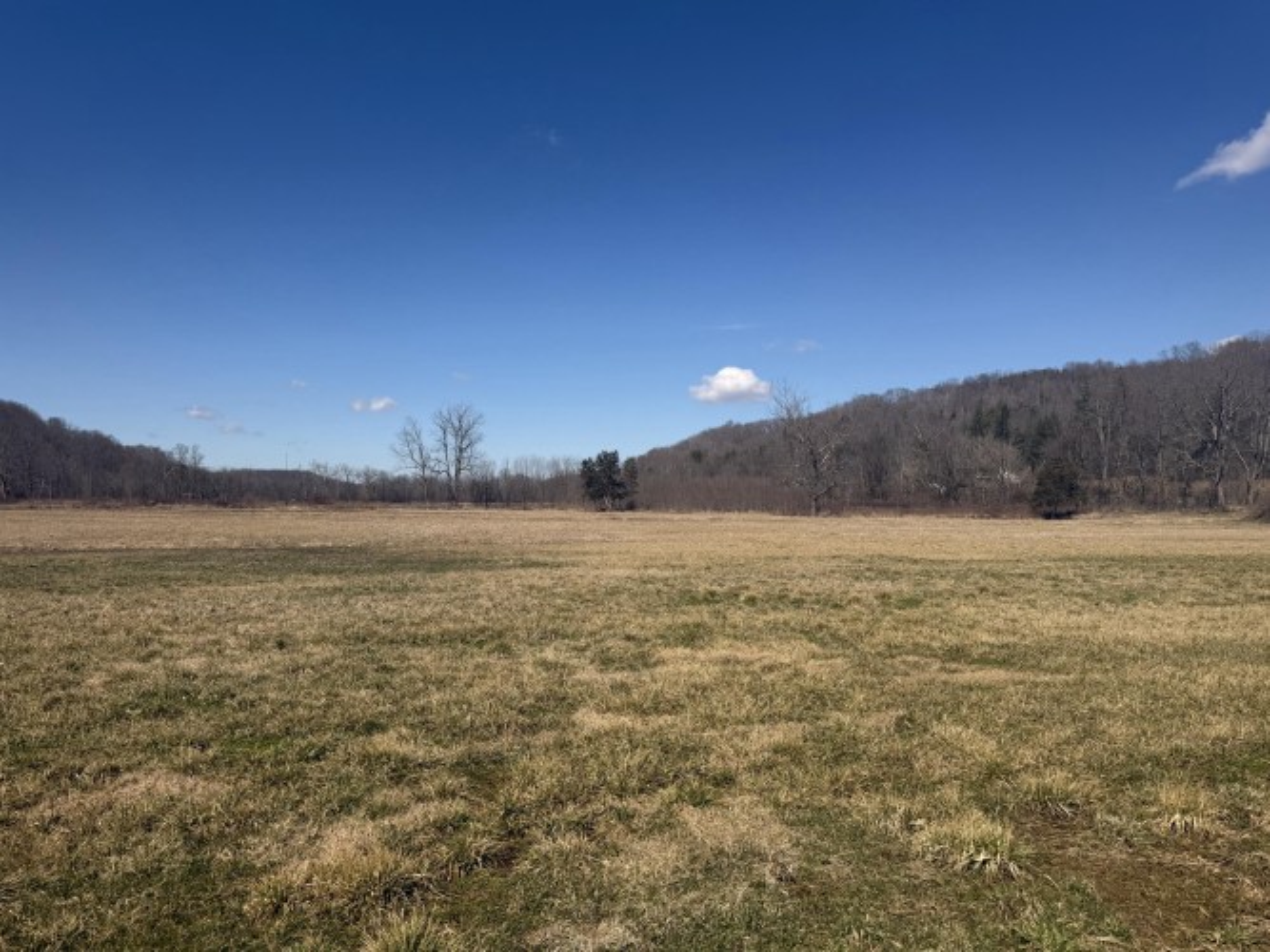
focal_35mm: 24
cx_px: 635
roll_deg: +1.2
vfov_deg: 56.8
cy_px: 476
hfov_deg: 71.6
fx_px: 880
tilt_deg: +1.5
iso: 80
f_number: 1.78
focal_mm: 6.76
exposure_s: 1/6173
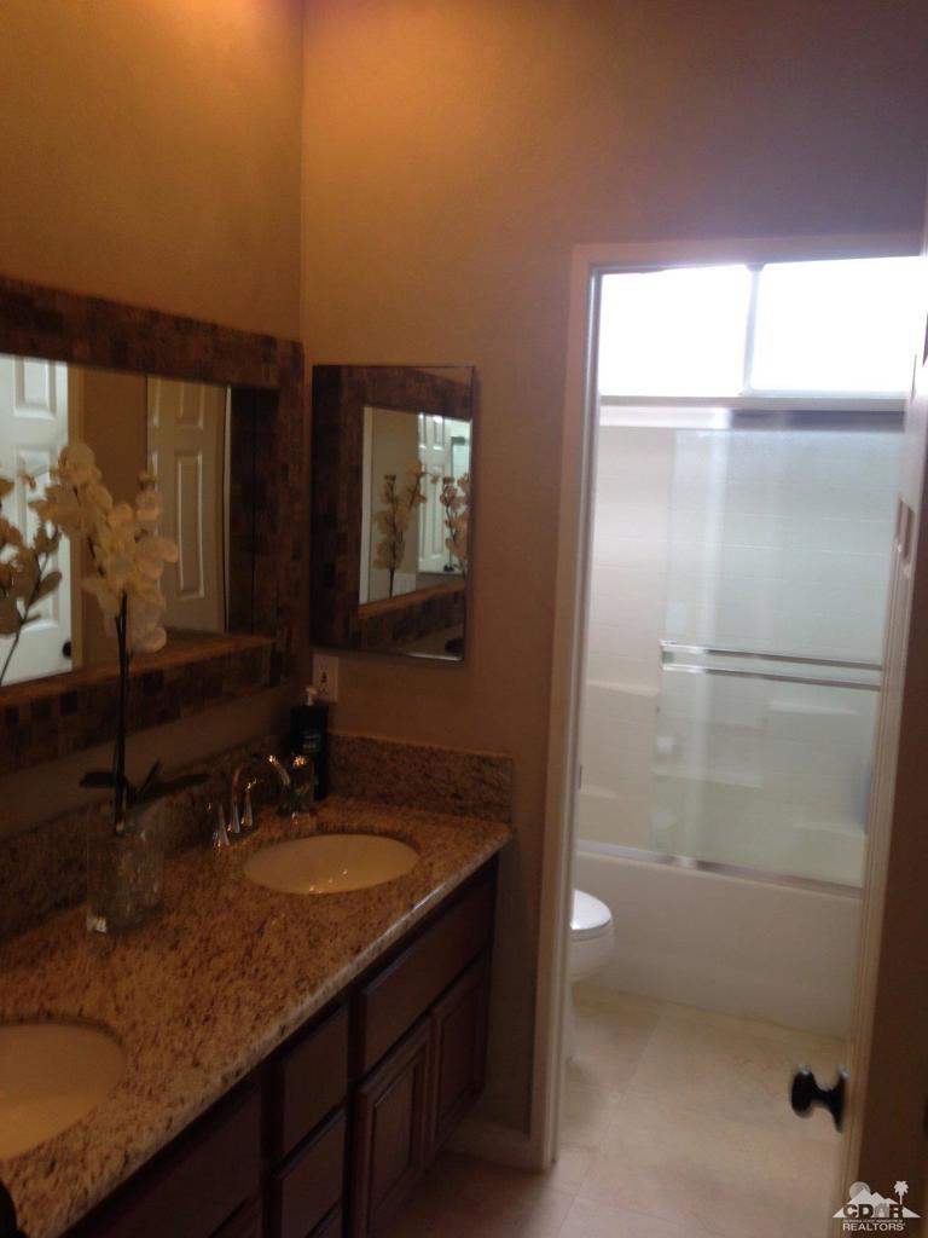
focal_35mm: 33
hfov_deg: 42.9
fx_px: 1180
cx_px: 464
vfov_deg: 55.4
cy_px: 619
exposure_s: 1/20
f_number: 2.4
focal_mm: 4.12
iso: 50
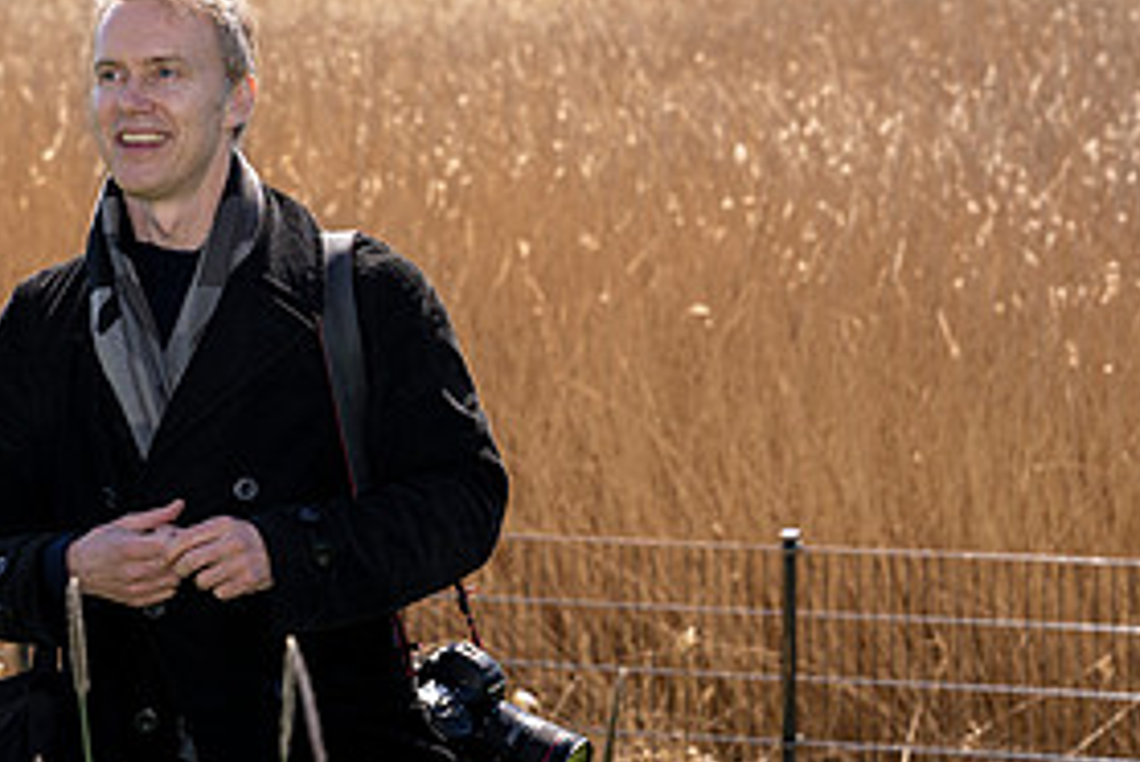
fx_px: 4628
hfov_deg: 14.0
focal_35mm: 146
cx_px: 201
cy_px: 358
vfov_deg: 9.4
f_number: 5
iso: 64
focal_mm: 70
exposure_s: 1/160
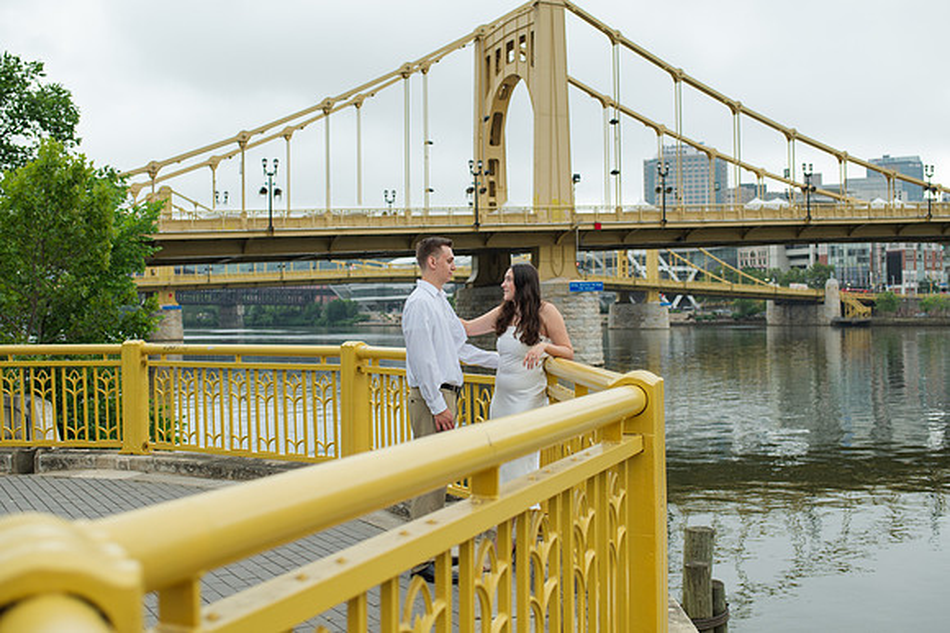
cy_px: 309
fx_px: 1038
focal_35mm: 39
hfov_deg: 49.2
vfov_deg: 33.9
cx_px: 475
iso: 125
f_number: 3.2
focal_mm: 35
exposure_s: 1/320
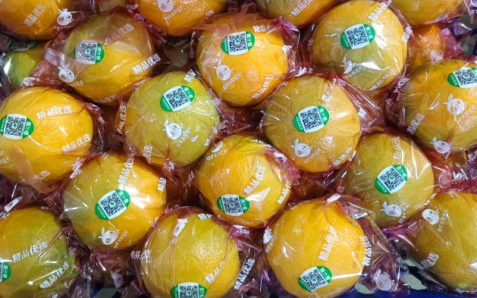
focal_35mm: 31
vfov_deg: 40.4
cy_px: 116
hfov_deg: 61.2
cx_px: 229
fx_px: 403
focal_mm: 5.59
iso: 4106
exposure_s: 1/16.7
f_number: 1.88
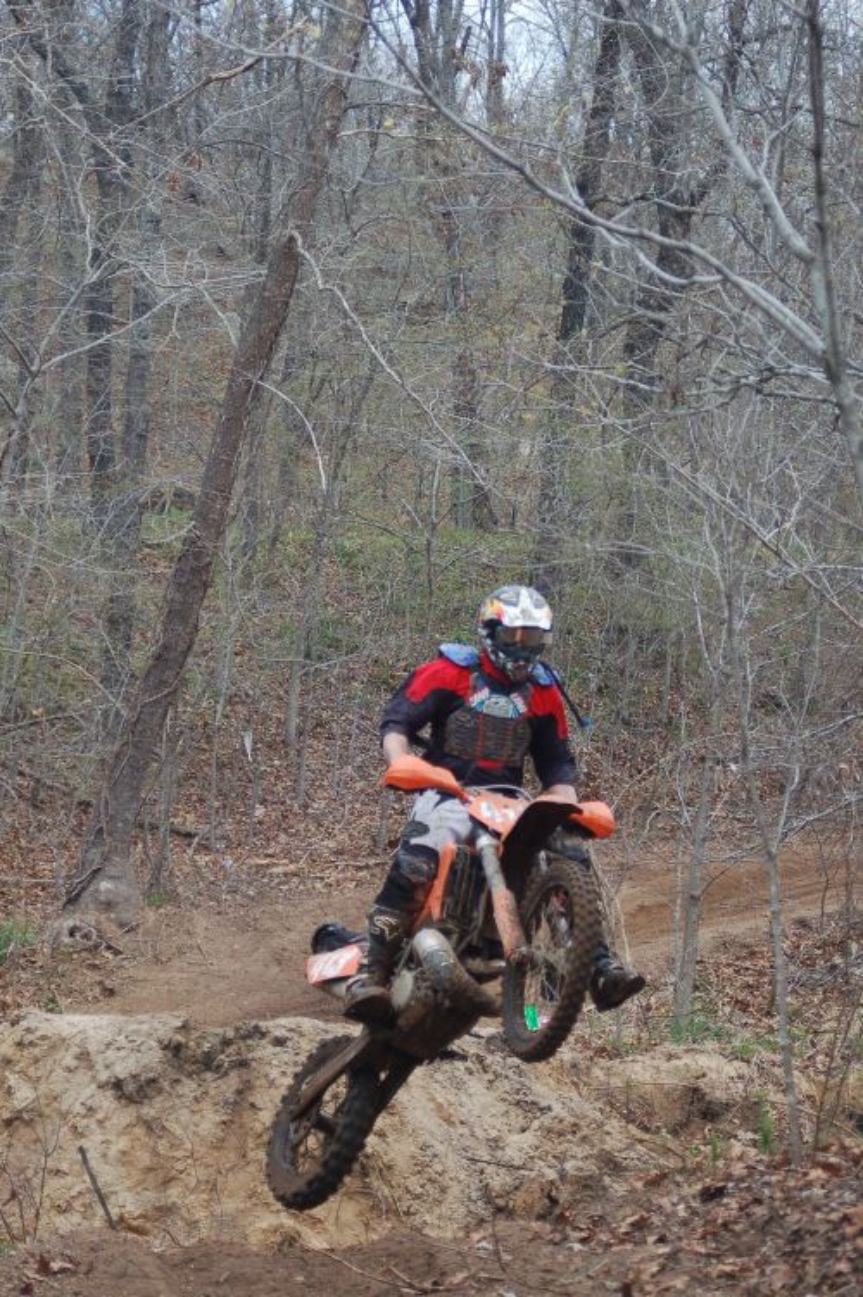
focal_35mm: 105
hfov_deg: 13.0
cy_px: 648
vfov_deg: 19.5
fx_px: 3782
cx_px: 432
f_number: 4.5
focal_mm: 70
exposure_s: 1/800
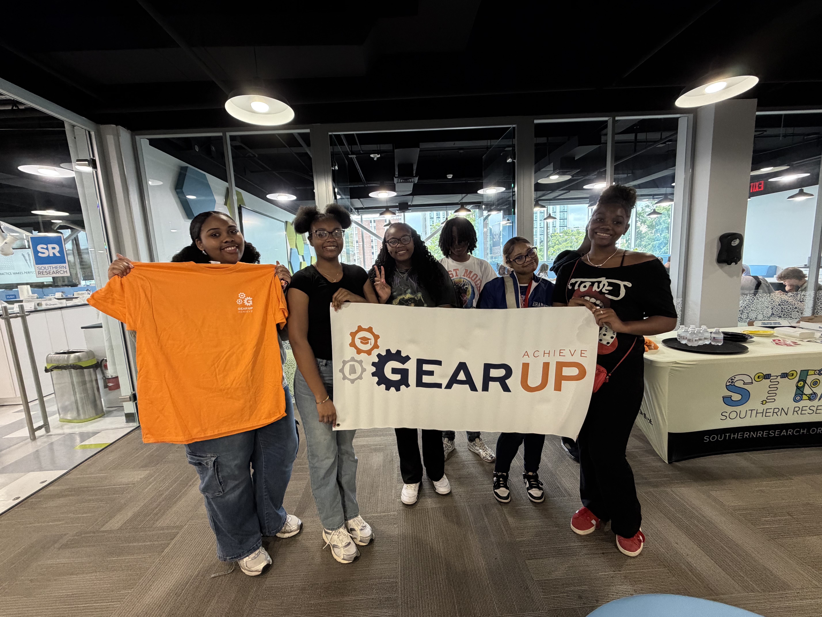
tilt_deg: -8.5
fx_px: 332
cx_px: 411
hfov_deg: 102.1
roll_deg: +2.7
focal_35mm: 14
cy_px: 308
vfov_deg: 85.7
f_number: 2.2
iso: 250
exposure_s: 1/60
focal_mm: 2.22
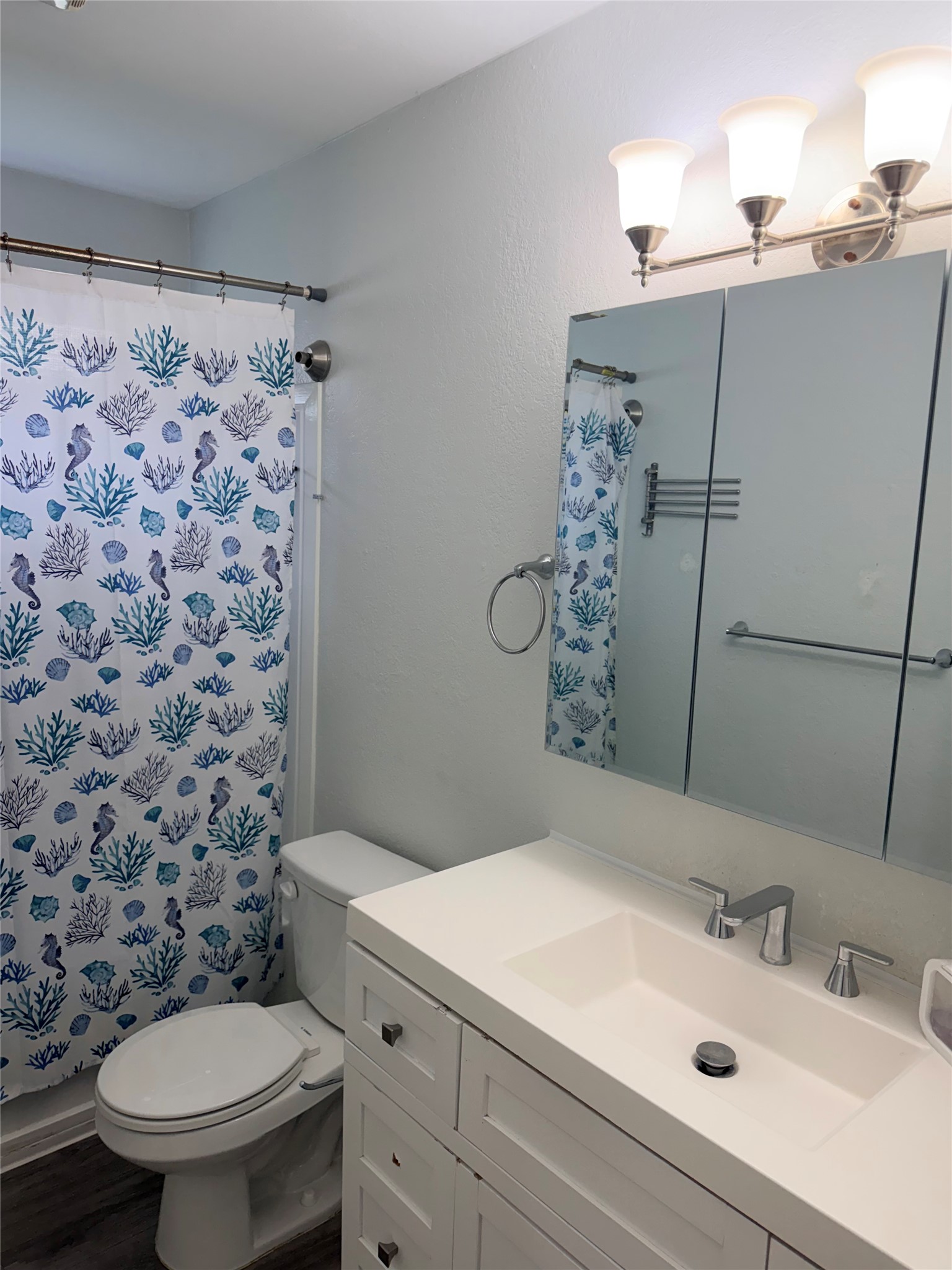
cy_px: 635
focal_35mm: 24
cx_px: 476
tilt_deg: -8.4
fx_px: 880
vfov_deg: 71.6
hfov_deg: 56.8
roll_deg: -2.8
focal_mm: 6.76
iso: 125
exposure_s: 1/200
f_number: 1.78
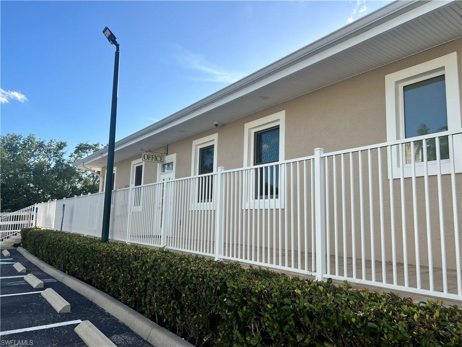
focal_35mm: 26
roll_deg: -0.9
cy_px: 174
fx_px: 347
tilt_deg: +7.7
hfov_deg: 67.3
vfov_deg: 53.1
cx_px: 231
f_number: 1.5
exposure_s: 1/2915
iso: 50
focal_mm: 5.7
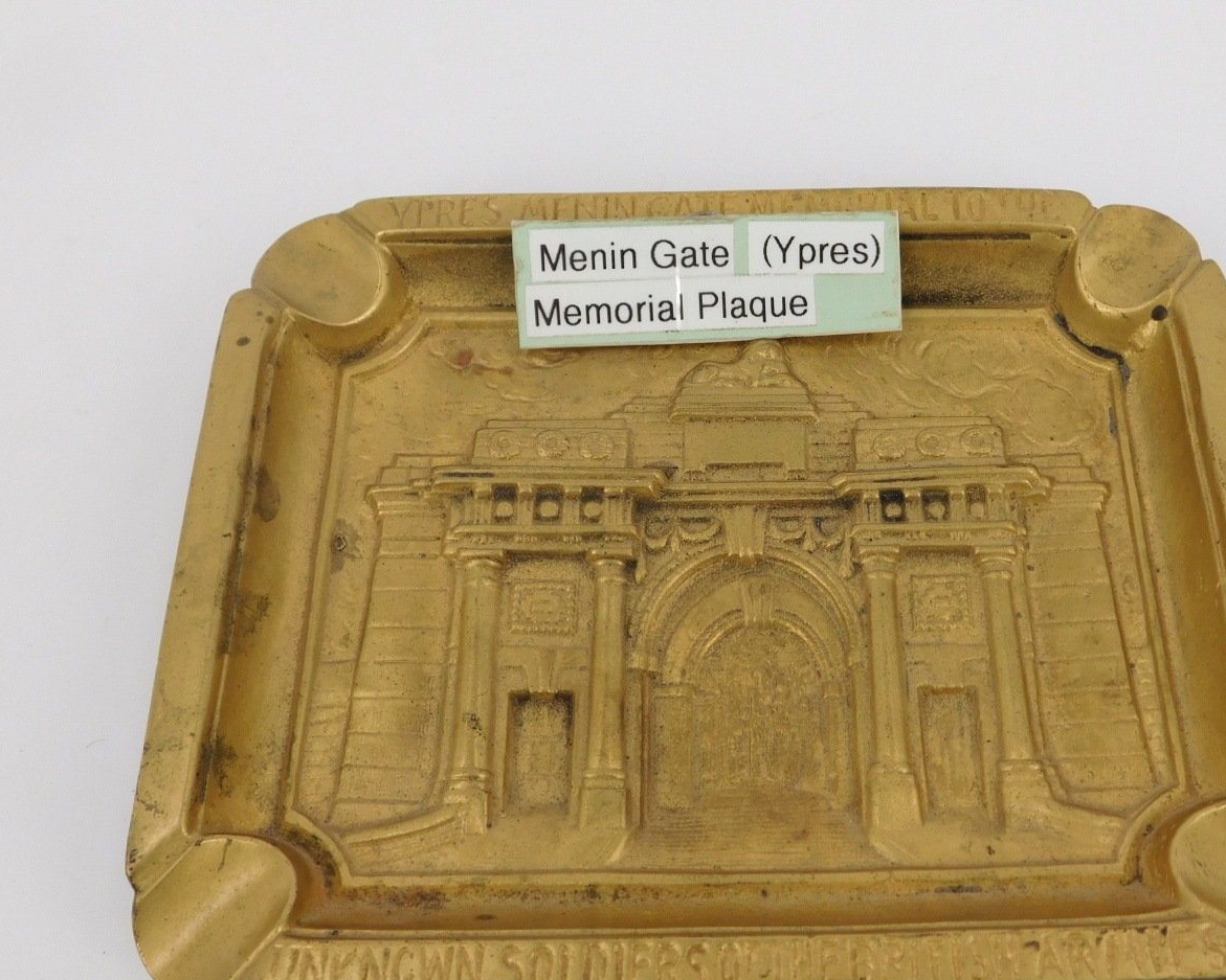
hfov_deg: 45.4
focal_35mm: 40
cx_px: 765
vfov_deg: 37.3
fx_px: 1452
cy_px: 443
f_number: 3.2
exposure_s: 1/400
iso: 125
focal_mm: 5.3
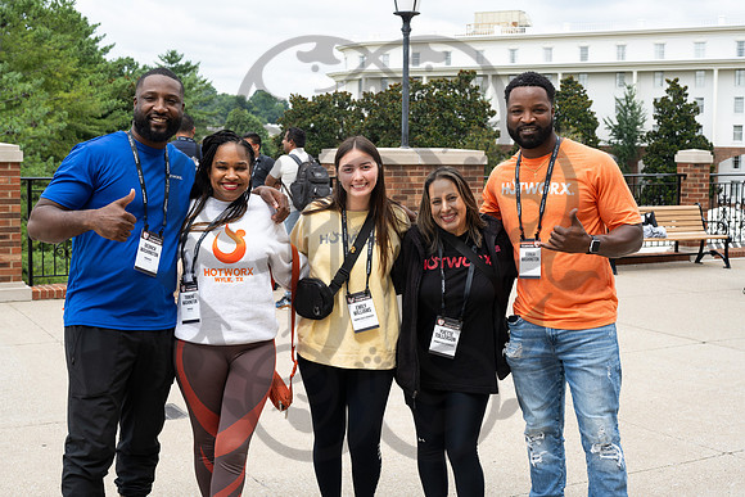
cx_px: 372
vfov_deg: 27.0
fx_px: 1035
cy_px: 248
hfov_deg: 39.6
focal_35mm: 50
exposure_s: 1/320
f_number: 8
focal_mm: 50
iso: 200
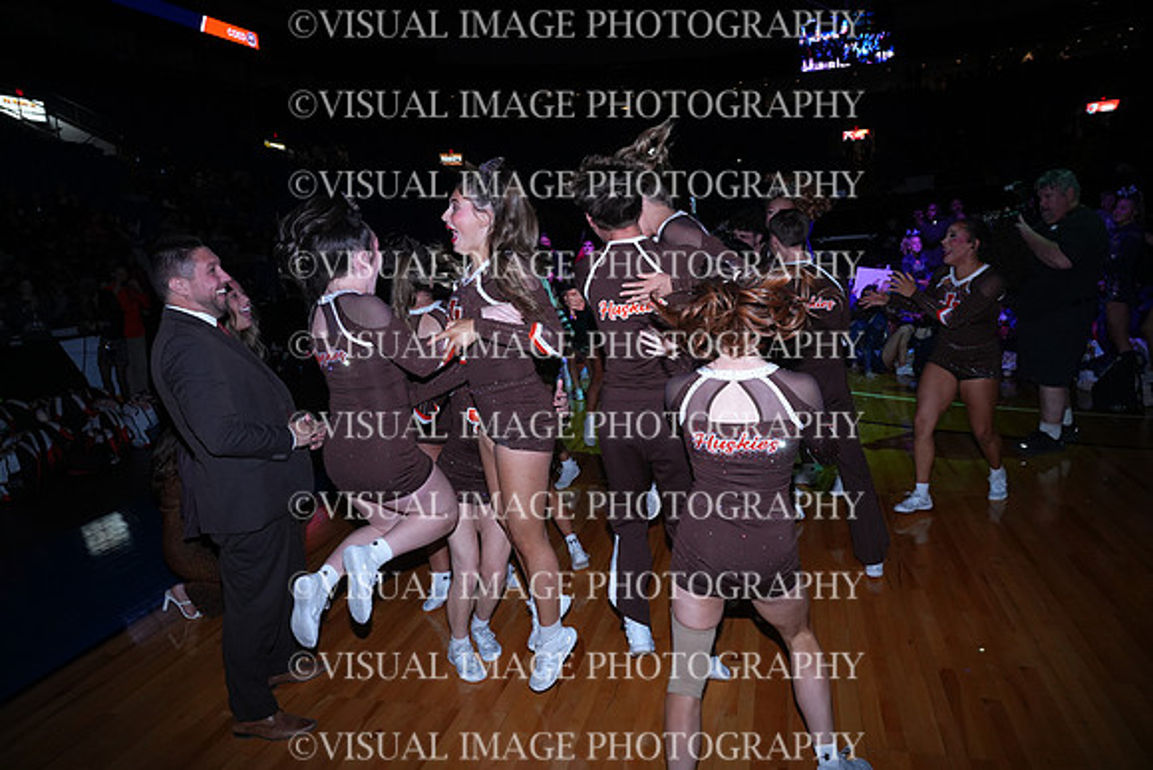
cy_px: 385
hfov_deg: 73.7
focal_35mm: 24
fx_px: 769
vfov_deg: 53.2
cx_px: 576
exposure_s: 1/250
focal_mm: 24
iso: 1600
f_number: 5.6
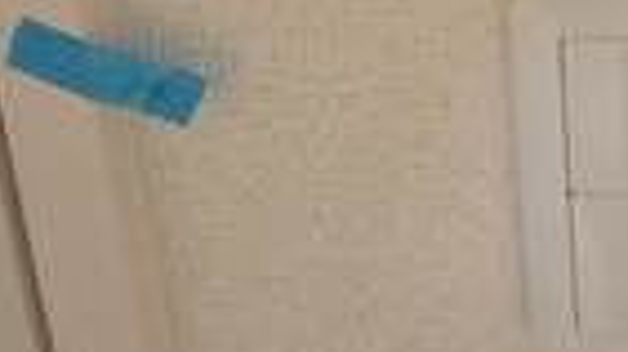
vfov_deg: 14.0
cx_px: 842
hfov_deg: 27.9
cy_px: -483
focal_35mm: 61
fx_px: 1008
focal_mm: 8.5
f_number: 5
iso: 3200
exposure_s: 1/100
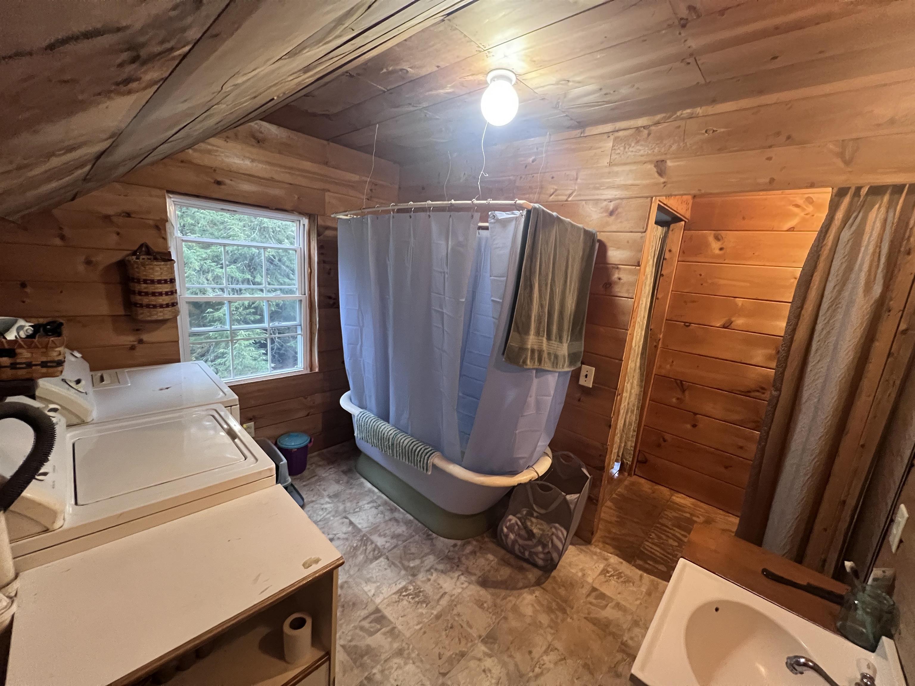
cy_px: 343
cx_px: 458
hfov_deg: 106.2
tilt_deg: -12.8
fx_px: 344
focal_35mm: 13
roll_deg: -4.3
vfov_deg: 89.9
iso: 1000
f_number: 1.8
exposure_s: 1/60
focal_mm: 1.57
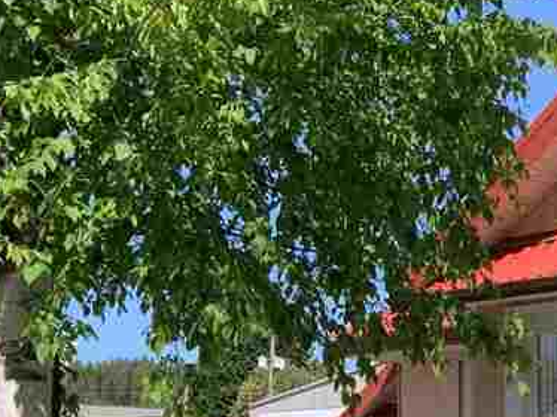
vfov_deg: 15.9
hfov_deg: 21.0
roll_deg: +0.2
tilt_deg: +2.2
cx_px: 602
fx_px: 1431
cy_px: 503
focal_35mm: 89
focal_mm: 4.25
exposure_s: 1/1447
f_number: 1.8
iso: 25
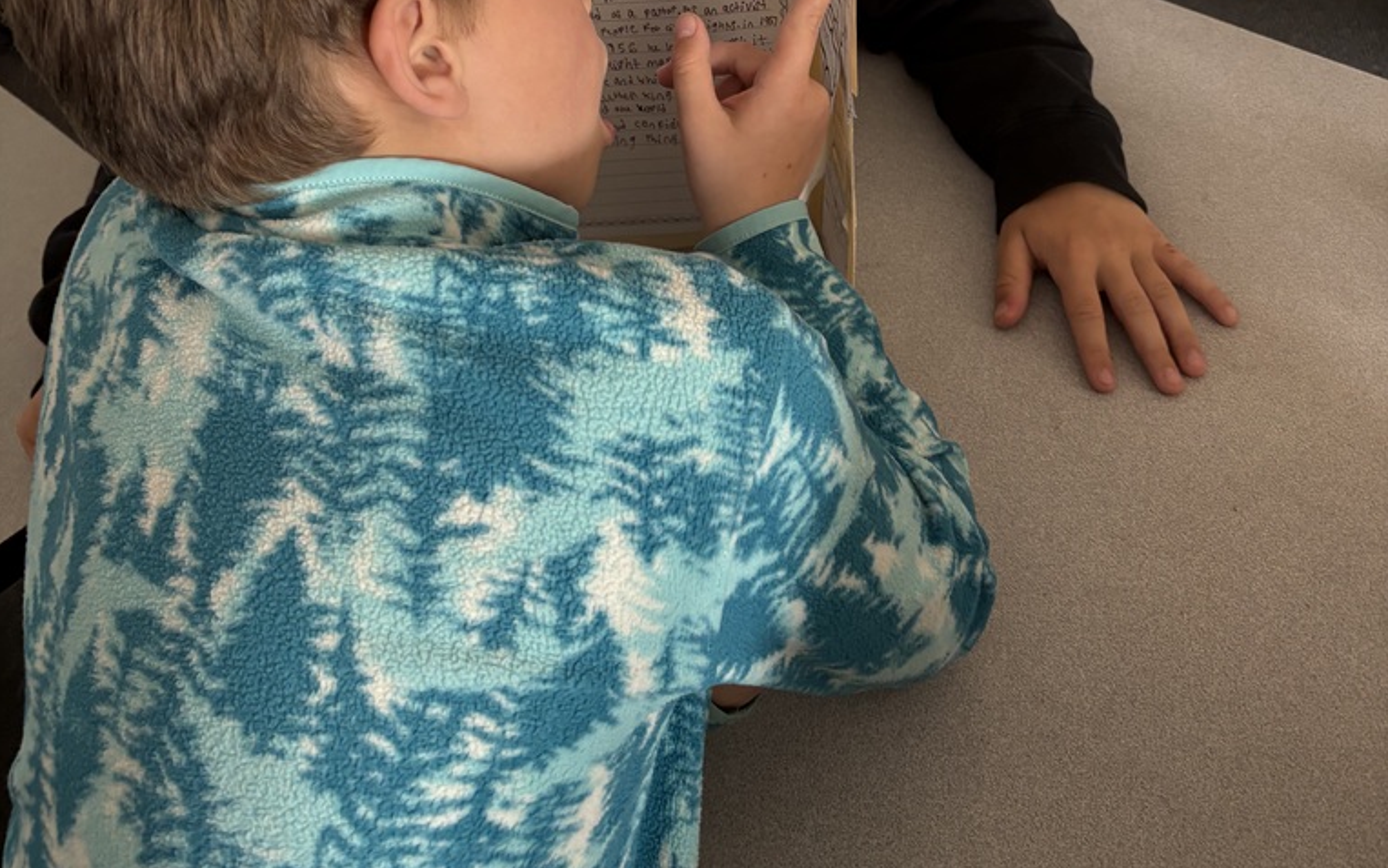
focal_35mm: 37
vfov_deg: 33.0
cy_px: 115
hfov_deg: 52.7
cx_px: 693
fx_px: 1400
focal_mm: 5.96
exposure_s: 1/60
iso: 160
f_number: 1.6
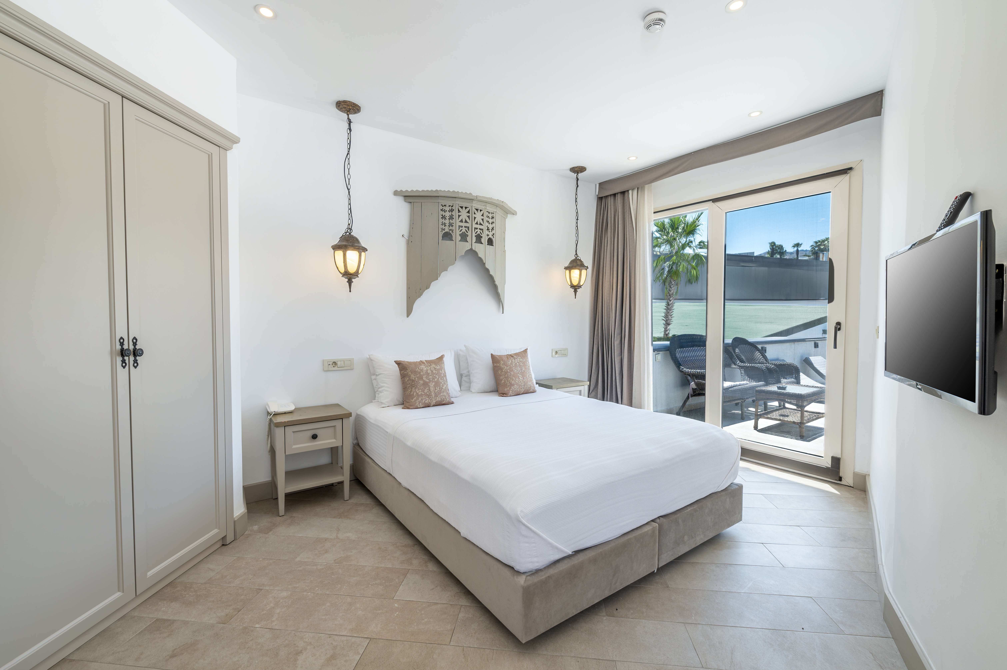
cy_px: 335
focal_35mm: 15
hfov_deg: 100.4
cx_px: 504
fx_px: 419
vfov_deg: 77.2
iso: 100
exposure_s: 1/40
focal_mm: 15
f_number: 8
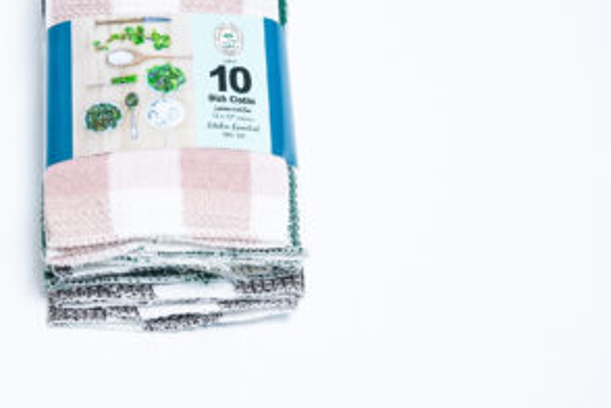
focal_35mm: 95
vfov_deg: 14.4
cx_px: 179
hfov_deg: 21.3
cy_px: 130
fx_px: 1612
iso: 3200
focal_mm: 65
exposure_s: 1/200
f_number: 9
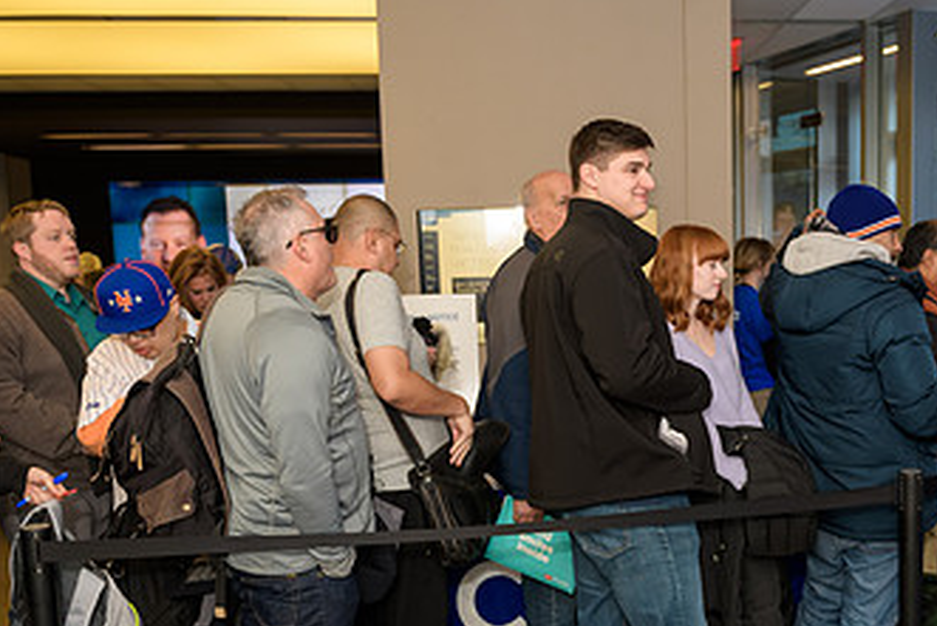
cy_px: 404
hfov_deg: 45.2
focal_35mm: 42
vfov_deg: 31.7
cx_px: 674
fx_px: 1094
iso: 400
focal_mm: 24
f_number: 3.2
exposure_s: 1/125
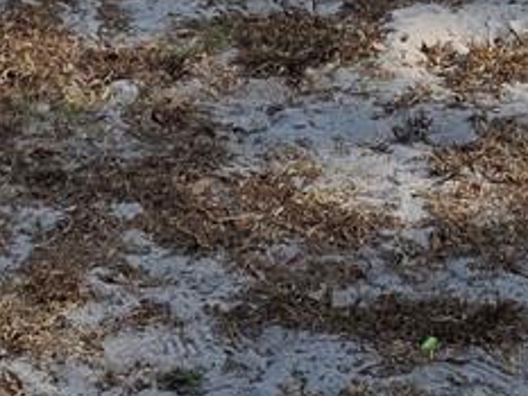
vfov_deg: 8.1
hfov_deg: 12.5
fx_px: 2411
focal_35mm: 158
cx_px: 286
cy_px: -767
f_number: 1.7
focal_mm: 6.3
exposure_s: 1/3697
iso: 80
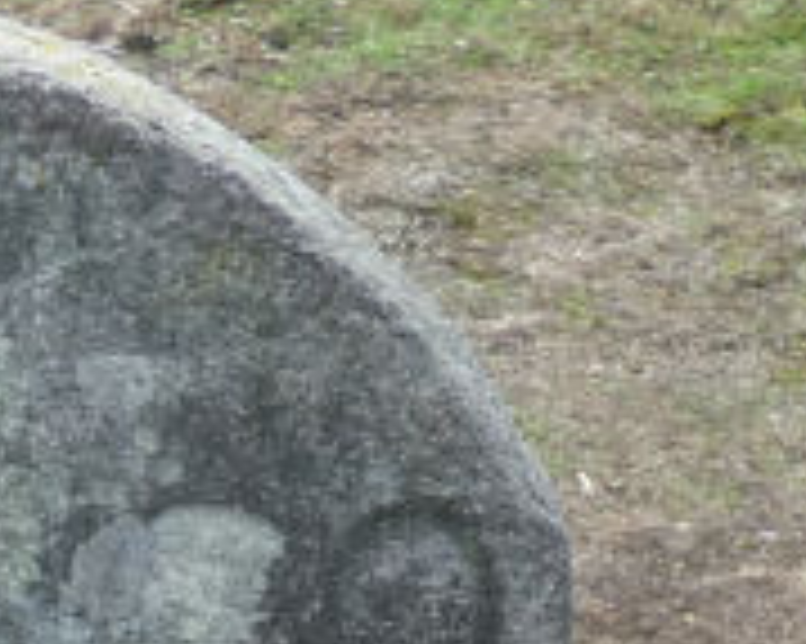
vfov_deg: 9.5
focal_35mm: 152
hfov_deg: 12.4
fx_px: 3624
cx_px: -131
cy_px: 1274
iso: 80
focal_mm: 5.5
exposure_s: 1/200
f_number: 3.3
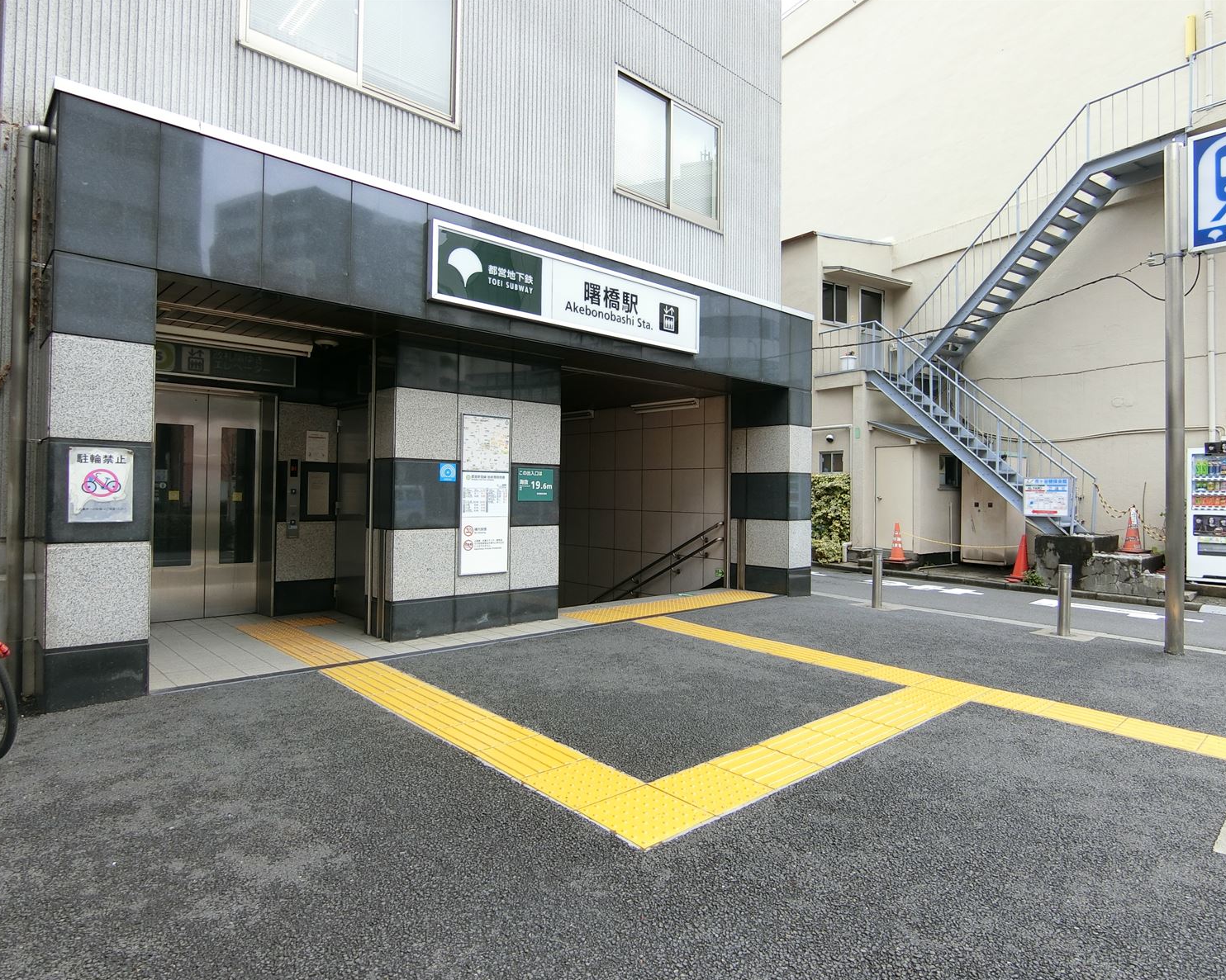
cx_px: 653
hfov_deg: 80.3
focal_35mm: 20
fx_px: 726
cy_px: 490
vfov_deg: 68.1
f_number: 2.7
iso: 80
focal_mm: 4.06
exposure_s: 1/160
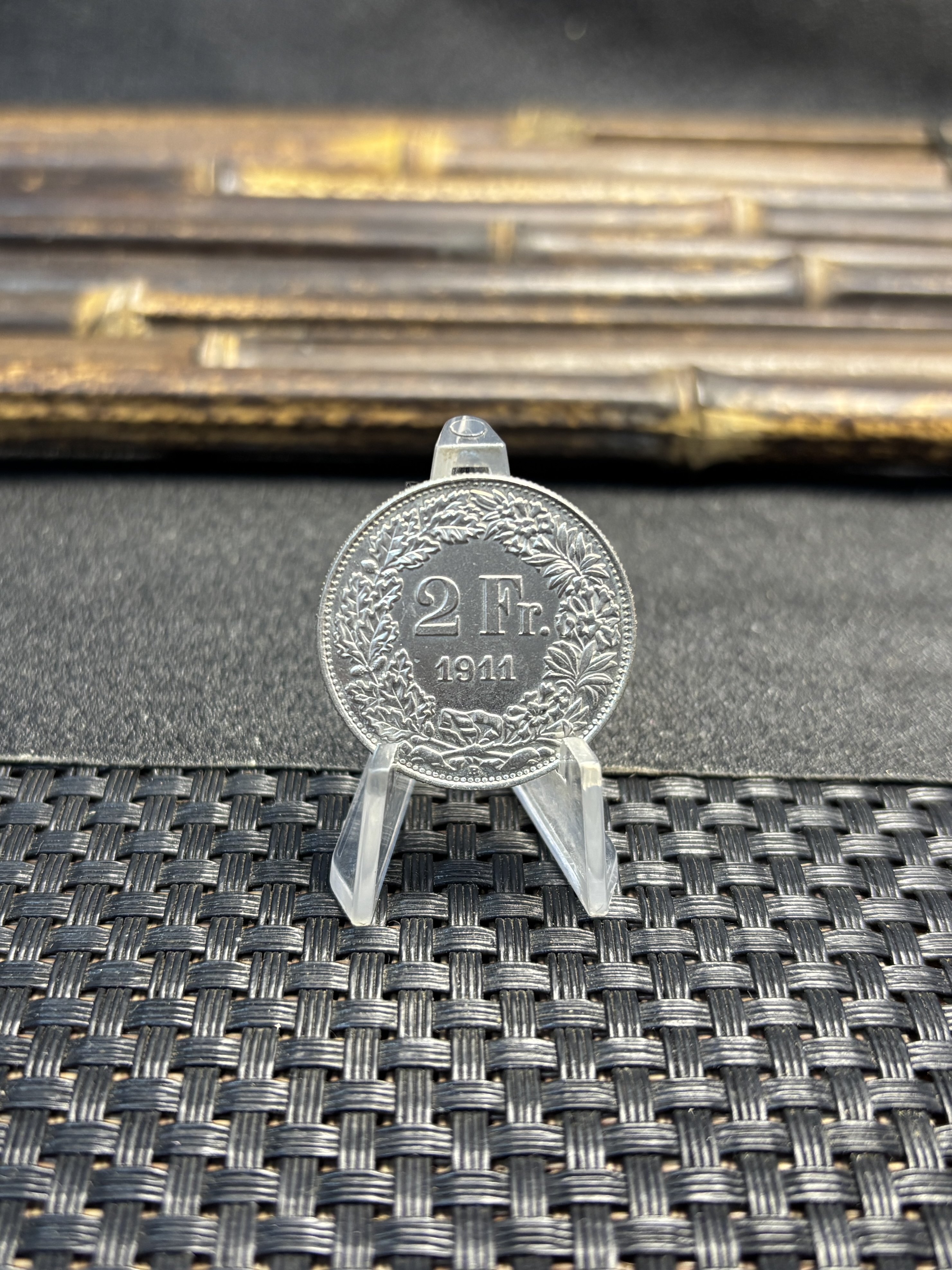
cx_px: 476
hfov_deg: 53.1
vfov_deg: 67.3
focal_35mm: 26
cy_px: 635
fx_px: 953
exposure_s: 1/50
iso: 200
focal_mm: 5.96
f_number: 1.6
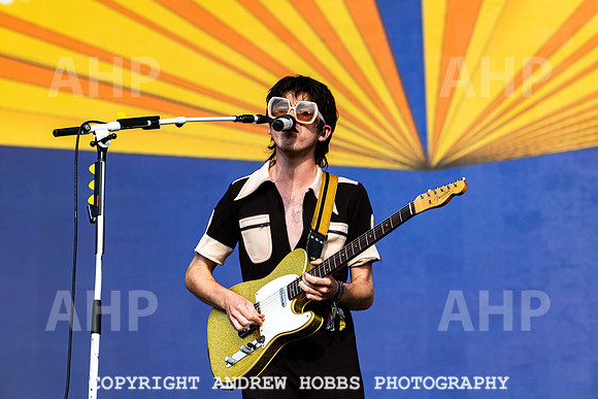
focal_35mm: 130
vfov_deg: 10.6
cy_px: 200
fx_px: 2160
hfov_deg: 15.8
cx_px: 299
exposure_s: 1/1250
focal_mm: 130
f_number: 5
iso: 200
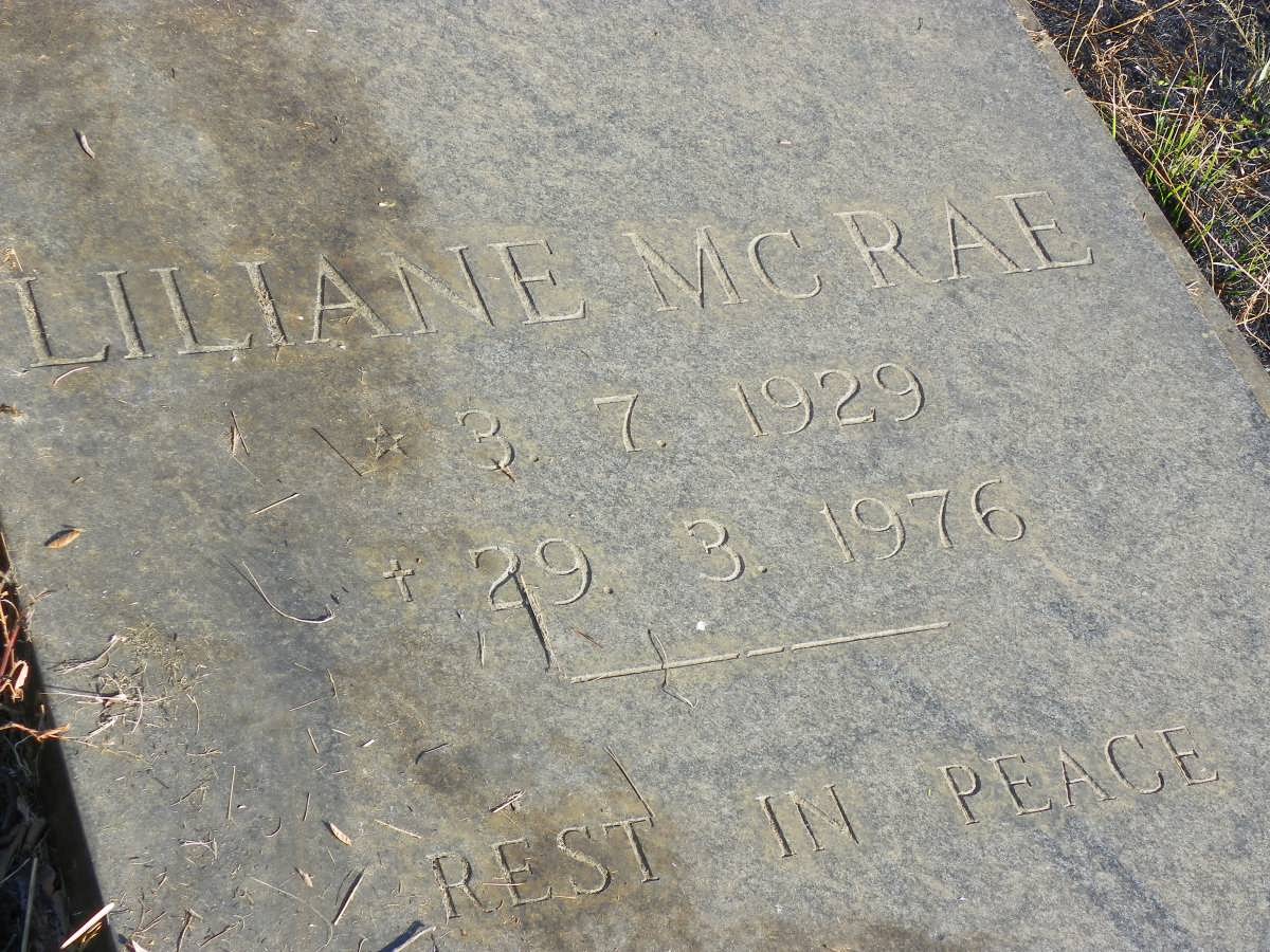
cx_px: 635
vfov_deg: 18.9
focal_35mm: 78
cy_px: 476
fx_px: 2862
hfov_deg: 25.0
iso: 64
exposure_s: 1/160
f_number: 4
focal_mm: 13.8
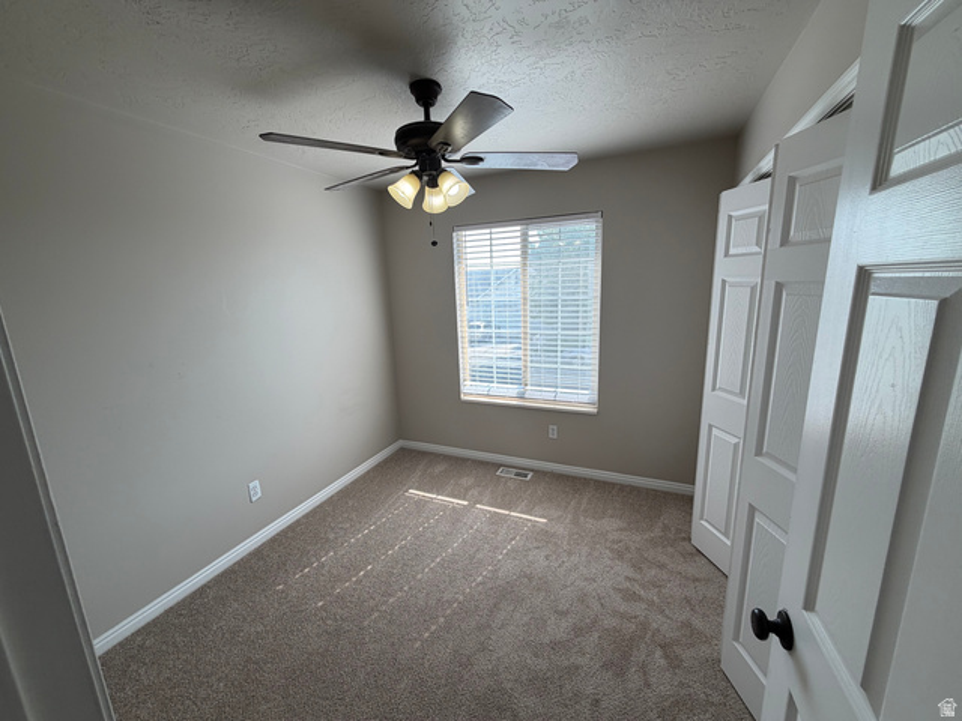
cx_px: 481
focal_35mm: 14
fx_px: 389
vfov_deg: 85.7
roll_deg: +2.9
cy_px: 360
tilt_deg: -14.0
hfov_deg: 102.1
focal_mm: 2.22
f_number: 2.2
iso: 40
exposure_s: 1/120
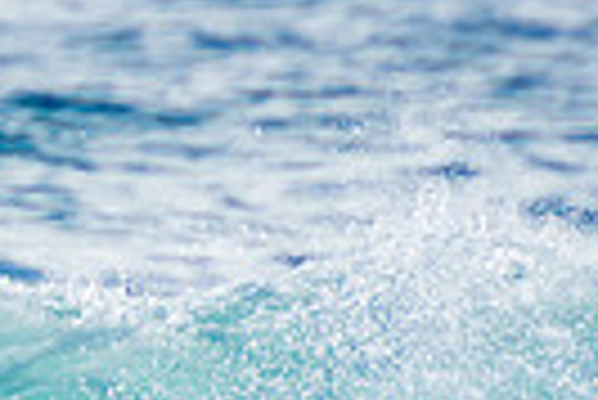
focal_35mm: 2739
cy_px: 479
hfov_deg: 0.8
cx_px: -481
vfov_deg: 0.5
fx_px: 45547
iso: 360
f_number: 5.6
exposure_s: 1/2000
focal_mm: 400
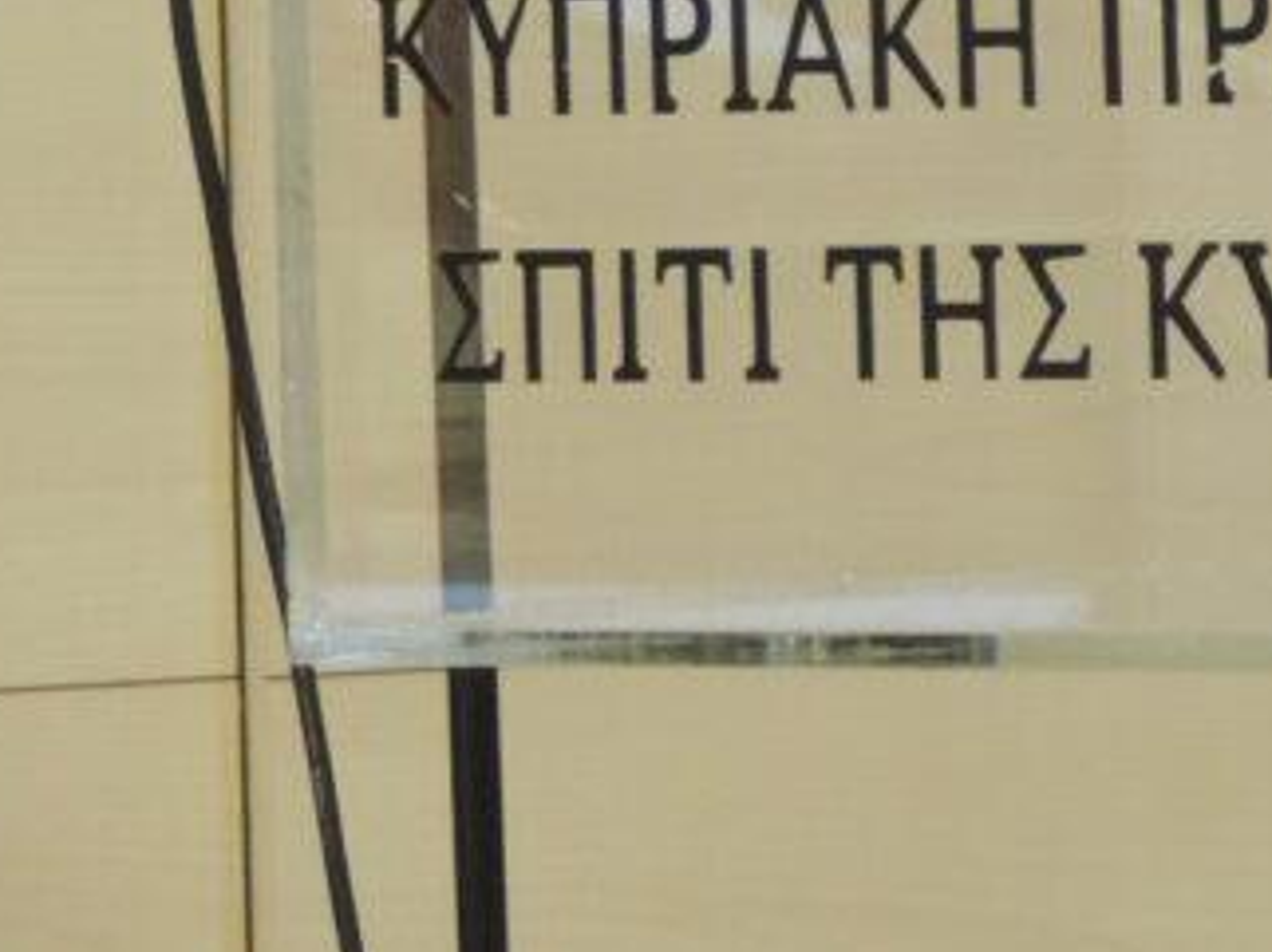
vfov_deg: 2.3
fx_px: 23390
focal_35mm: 637
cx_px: 1963
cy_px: -450
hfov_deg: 3.1
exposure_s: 1/20
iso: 800
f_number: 4.6
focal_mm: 35.6
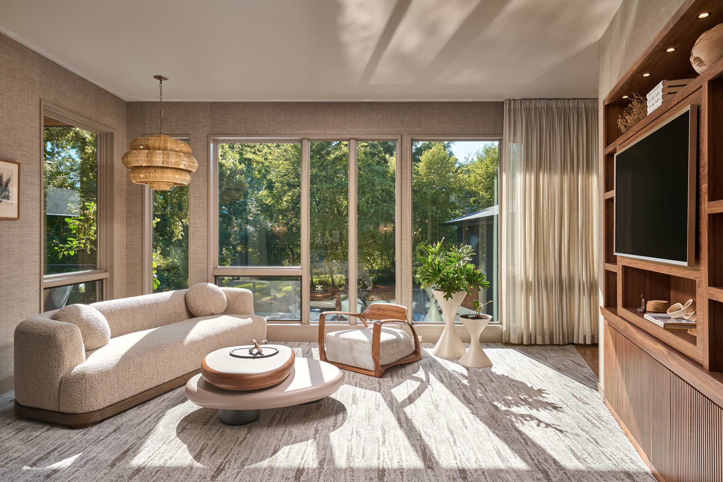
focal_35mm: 21
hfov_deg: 81.2
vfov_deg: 59.5
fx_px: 422
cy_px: 241
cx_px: 362
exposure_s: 1/80
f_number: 9
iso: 200
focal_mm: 21
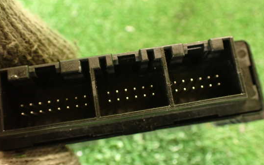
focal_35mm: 38
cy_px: 90
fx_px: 273
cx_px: 127
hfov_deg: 51.5
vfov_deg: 33.6
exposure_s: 1/30
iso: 640
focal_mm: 5.79
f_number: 2.4
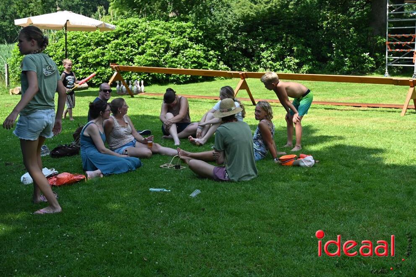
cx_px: 208
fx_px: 555
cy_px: 138
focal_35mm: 48
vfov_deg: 28.1
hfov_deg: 41.1
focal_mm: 32
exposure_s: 1/250
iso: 125
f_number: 5.6
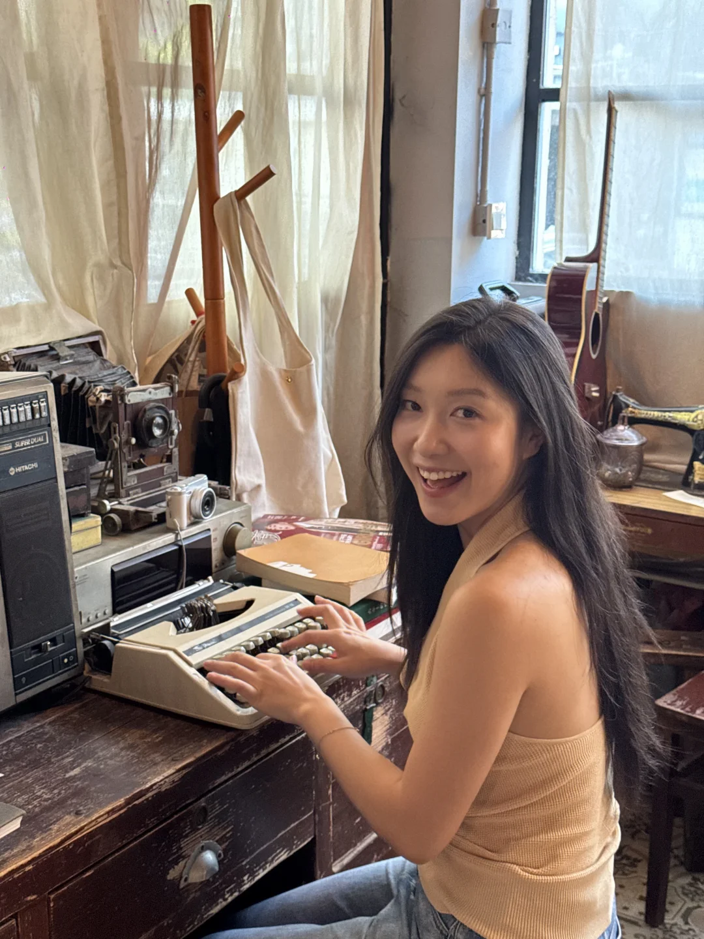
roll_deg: -0.3
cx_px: 352
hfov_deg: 30.3
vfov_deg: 39.7
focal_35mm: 48
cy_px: 470
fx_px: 1302
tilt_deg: -14.4
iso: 250
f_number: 1.78
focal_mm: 6.76
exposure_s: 1/33
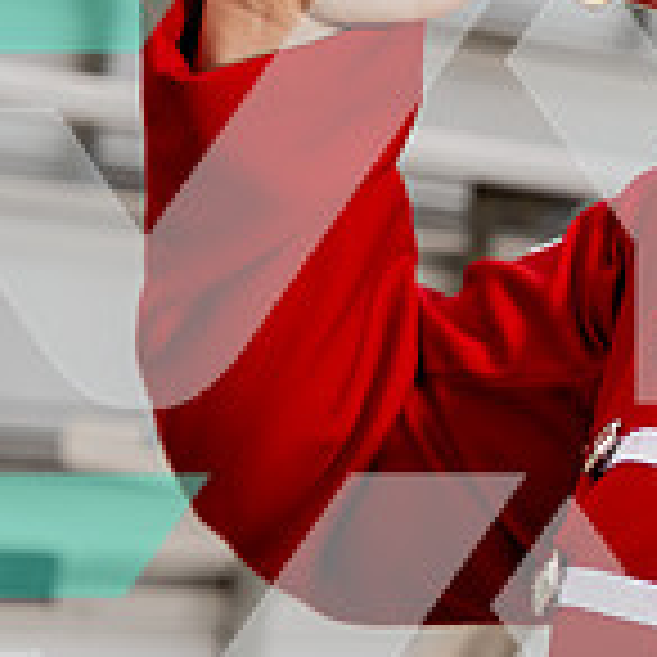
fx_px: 4209
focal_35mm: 196
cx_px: 900
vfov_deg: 8.9
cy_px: 169
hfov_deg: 8.8
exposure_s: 1/250
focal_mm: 58
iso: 100
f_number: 5
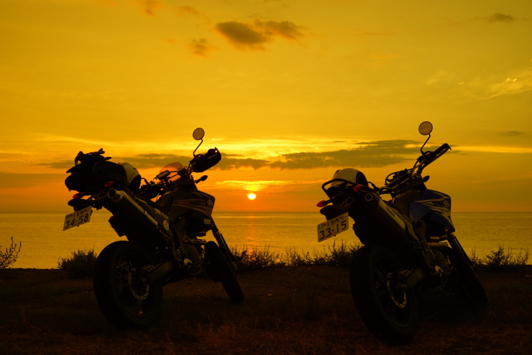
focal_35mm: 47
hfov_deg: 41.9
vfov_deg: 28.7
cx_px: 266
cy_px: 178
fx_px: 695
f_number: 5.6
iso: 100
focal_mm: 47
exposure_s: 1/125
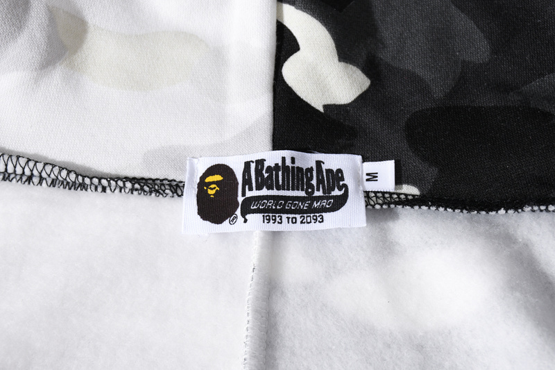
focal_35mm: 78
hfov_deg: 26.0
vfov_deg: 17.5
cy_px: 185
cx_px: 278
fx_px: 1202
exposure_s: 1/100
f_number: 9
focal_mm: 52
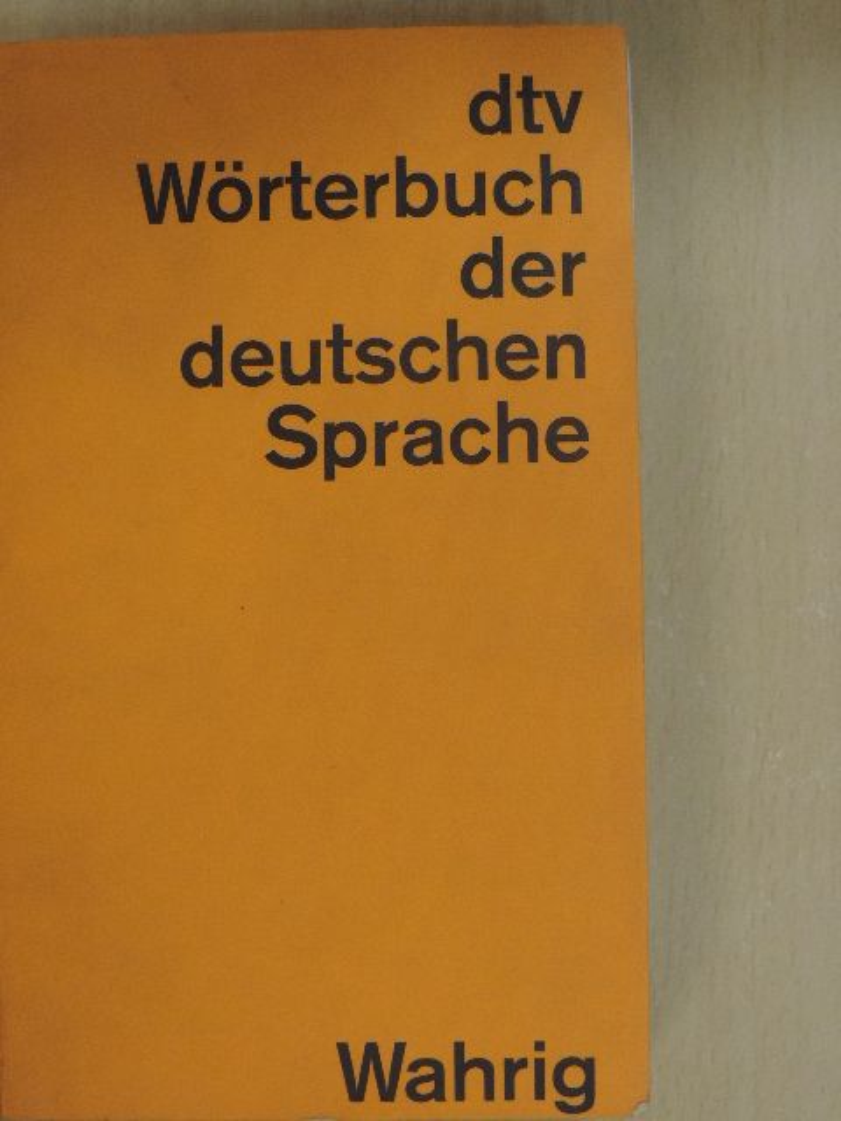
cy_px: 560
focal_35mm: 60
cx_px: 420
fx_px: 1944
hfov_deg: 24.4
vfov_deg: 32.2
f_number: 3.7
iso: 720
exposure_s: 1/50
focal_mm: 10.7
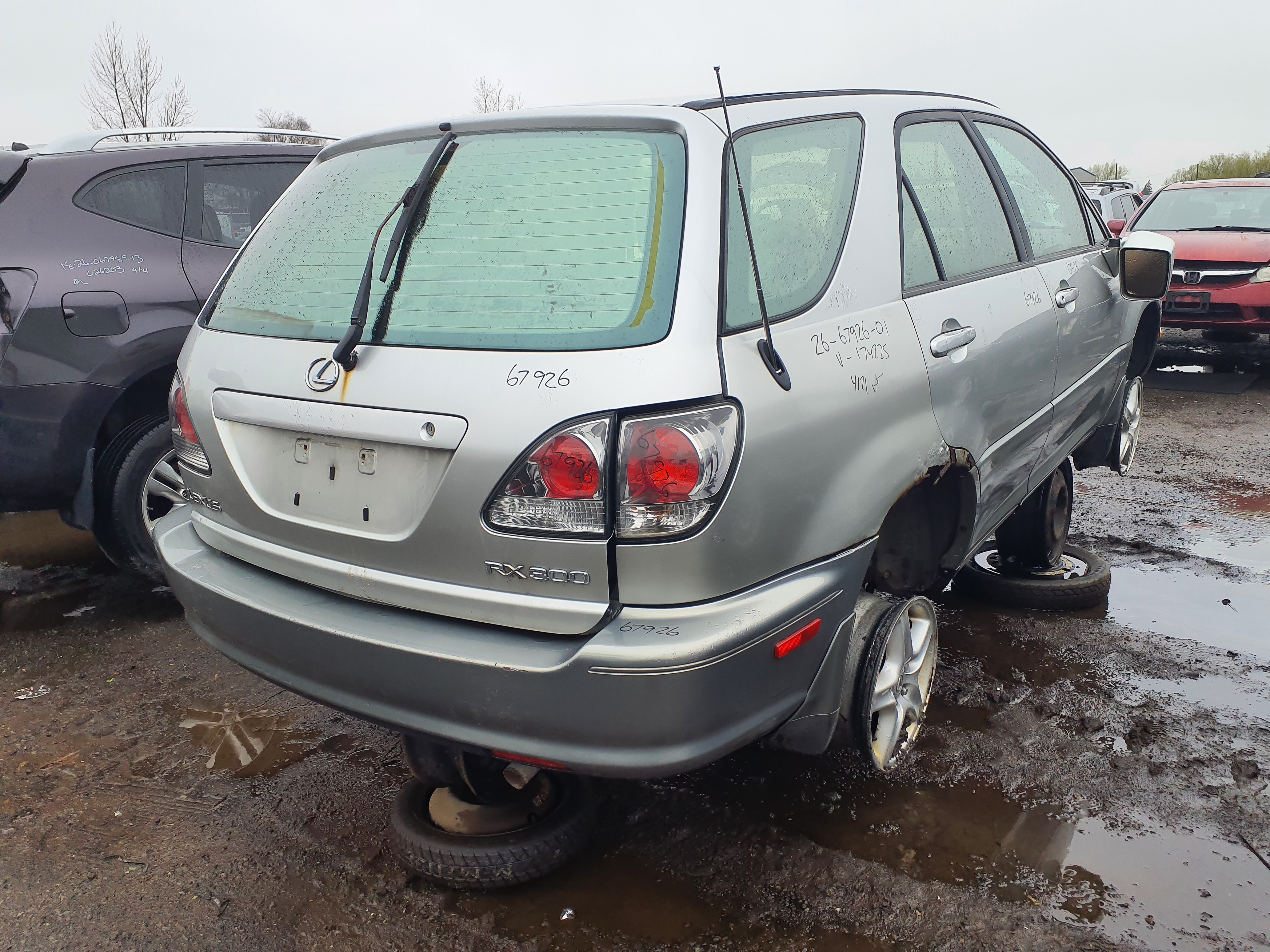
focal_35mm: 27
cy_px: 476
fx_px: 991
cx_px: 635
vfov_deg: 51.4
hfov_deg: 65.3
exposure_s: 1/574
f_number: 1.9
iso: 40
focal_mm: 3.58
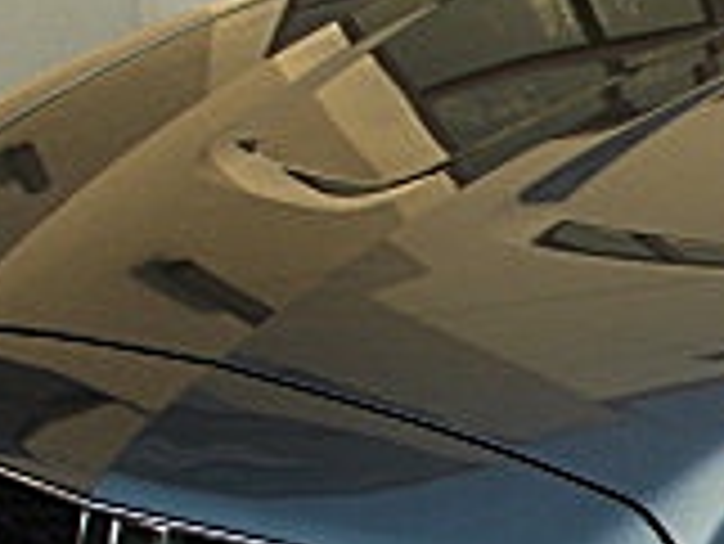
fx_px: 2993
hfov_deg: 13.2
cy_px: 445
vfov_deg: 10.4
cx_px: 1007
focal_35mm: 143
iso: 50
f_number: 2.8
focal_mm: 6.3
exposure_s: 1/125
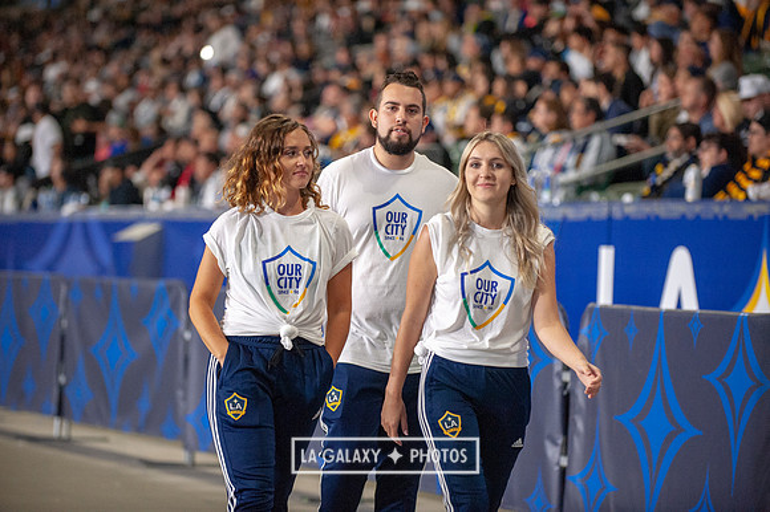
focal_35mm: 140
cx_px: 385
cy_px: 256
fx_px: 2993
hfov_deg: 14.7
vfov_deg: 9.8
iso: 3200
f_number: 2.8
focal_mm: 140
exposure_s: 1/1000
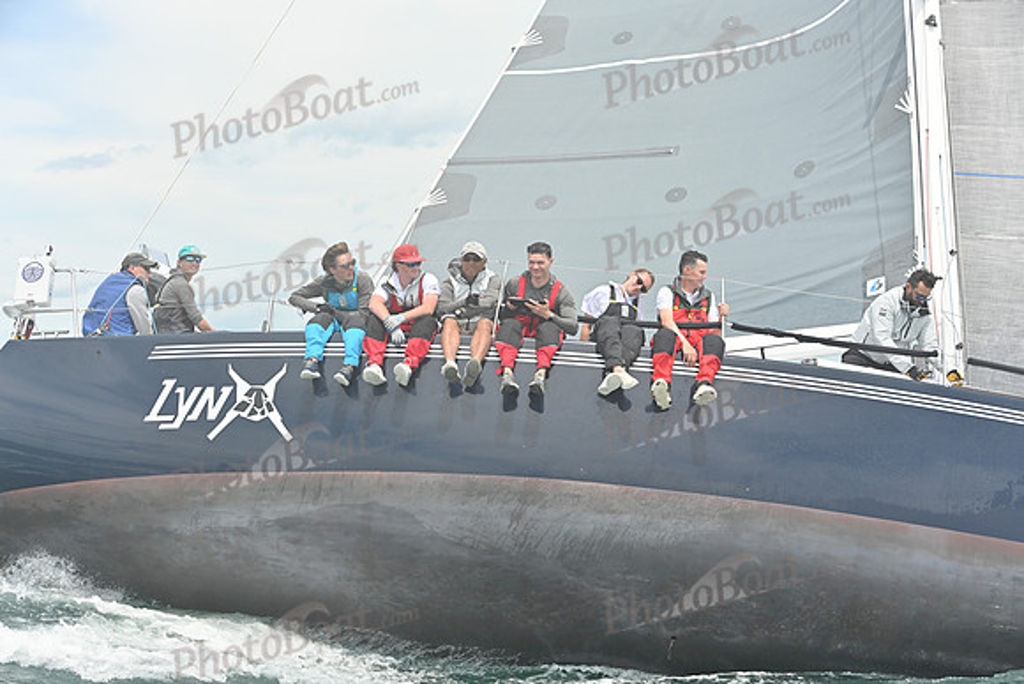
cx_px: 512
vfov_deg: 19.5
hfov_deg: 28.8
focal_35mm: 70
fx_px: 1991
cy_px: 342
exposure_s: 1/1250
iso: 320
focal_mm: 70
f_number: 6.3
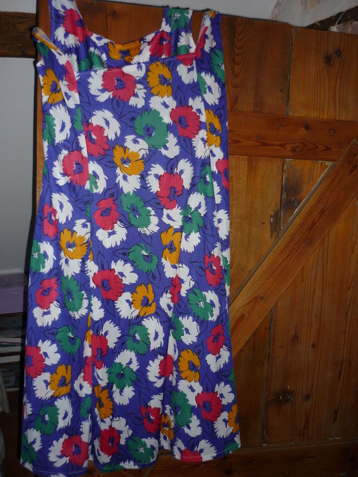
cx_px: 179
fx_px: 455
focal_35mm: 33
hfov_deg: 43.0
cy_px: 238
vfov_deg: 55.3
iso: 100
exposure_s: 1/30
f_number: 2.8
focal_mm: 5.5
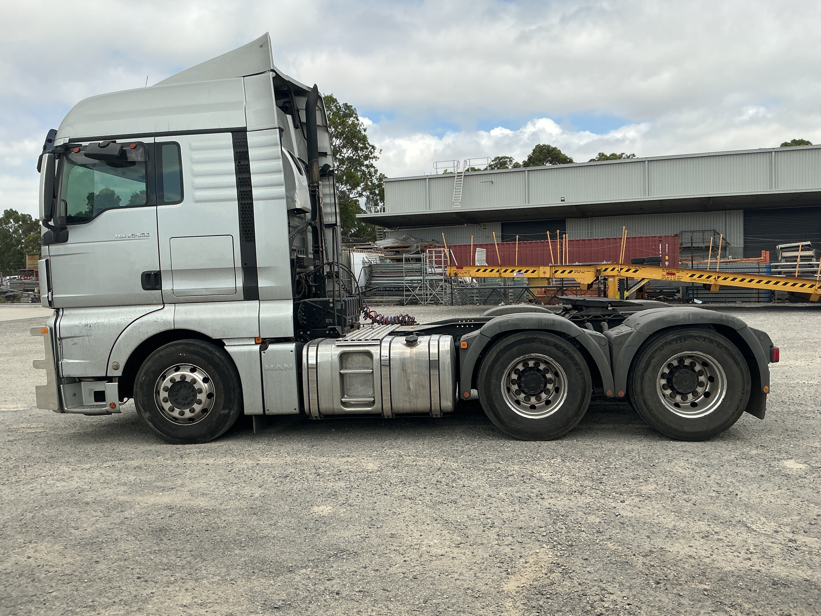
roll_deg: +2.2
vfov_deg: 48.2
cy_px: 308
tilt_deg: -4.9
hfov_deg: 61.7
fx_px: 688
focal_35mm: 29
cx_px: 410
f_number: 1.8
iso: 25
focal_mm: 3
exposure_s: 1/1912
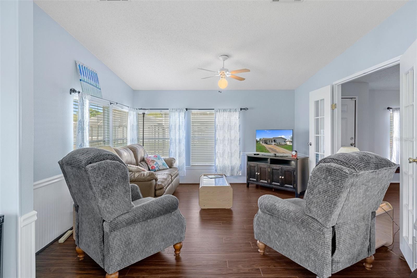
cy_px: 139
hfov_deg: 85.4
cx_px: 208
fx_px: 226
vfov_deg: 63.2
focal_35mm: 20
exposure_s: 1/2
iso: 500
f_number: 8
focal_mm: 13
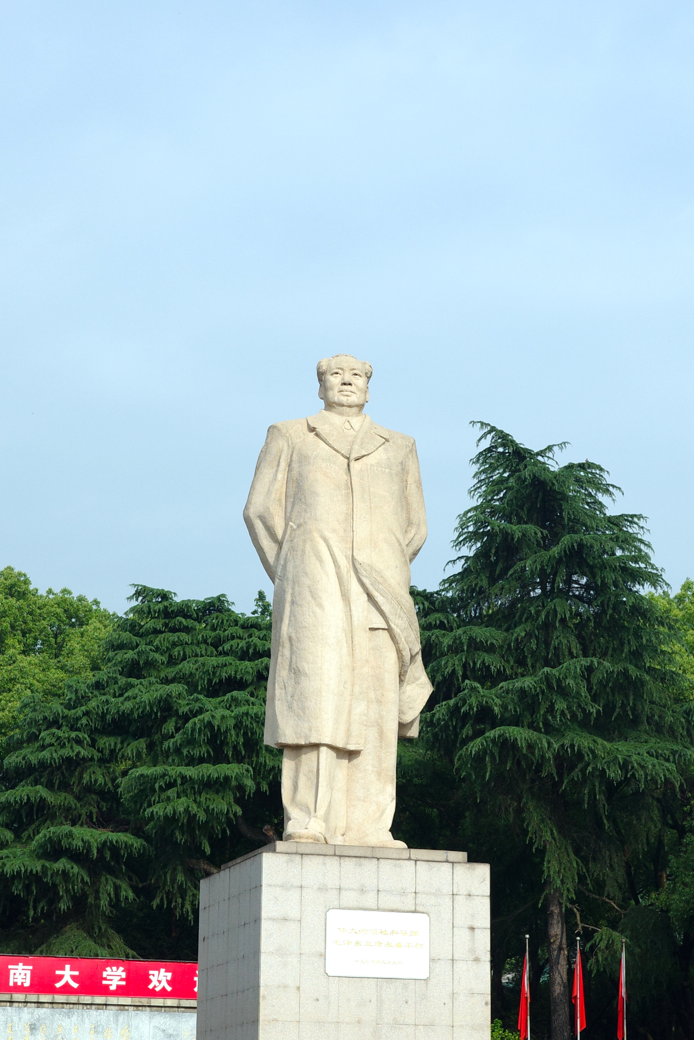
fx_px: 1157
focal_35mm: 40
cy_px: 520
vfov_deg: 48.5
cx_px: 347
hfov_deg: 33.4
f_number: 5.6
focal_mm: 26
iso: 200
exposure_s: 1/800
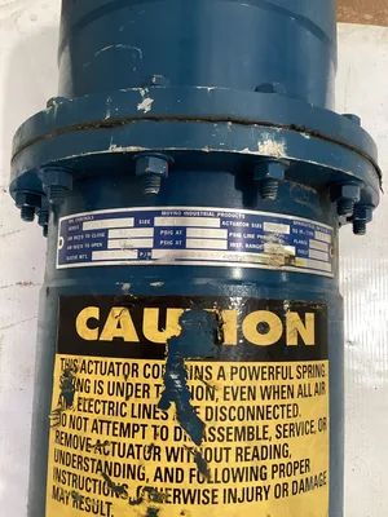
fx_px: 463
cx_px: 194
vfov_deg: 58.4
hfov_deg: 45.4
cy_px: 258
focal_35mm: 31
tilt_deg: -79.5
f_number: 2.4
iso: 100
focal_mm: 3.3
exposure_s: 1/50
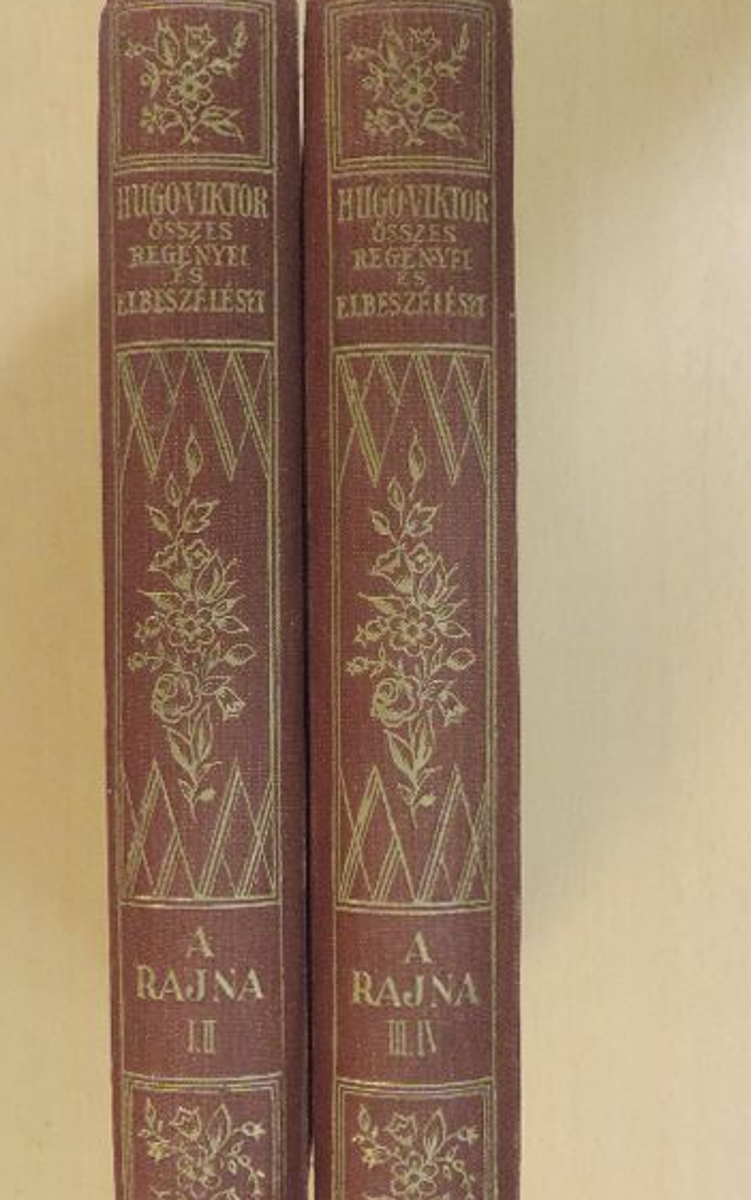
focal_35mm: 52
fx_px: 1702
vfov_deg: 38.9
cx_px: 319
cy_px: 590
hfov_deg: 24.9
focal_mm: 7.6
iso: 1250
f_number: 3.4
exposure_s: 1/50
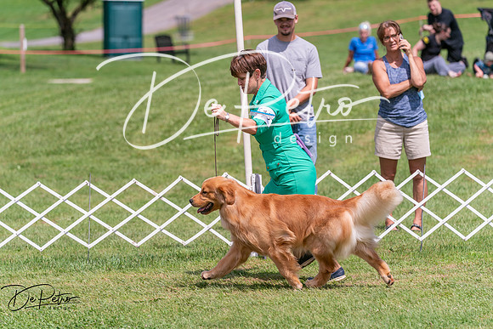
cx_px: 246
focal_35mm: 179
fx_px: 2452
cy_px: 164
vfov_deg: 7.7
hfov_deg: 11.5
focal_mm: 179
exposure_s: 1/1600
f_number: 4.5
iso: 250
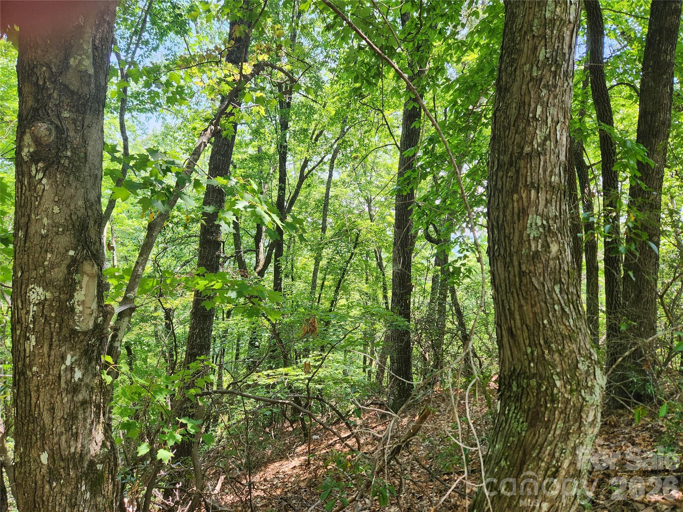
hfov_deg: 73.9
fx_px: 454
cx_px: 342
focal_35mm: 23
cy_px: 256
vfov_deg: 58.9
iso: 40
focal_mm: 5.4
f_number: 1.8
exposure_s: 1/180
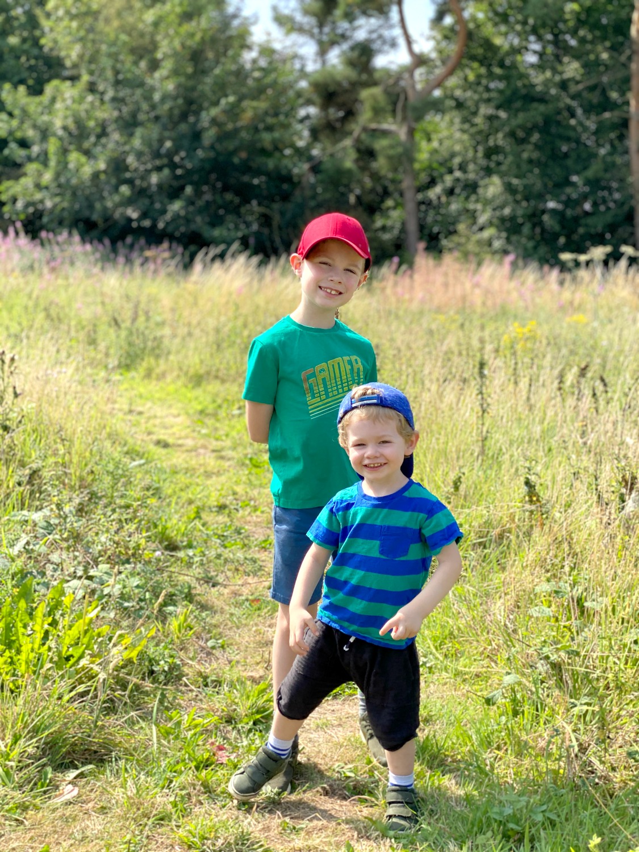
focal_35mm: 52
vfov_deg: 36.8
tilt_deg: -3.7
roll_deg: -0.2
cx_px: 320
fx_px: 1280
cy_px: 426
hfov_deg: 28.0
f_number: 2
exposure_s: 1/685
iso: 20
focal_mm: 6
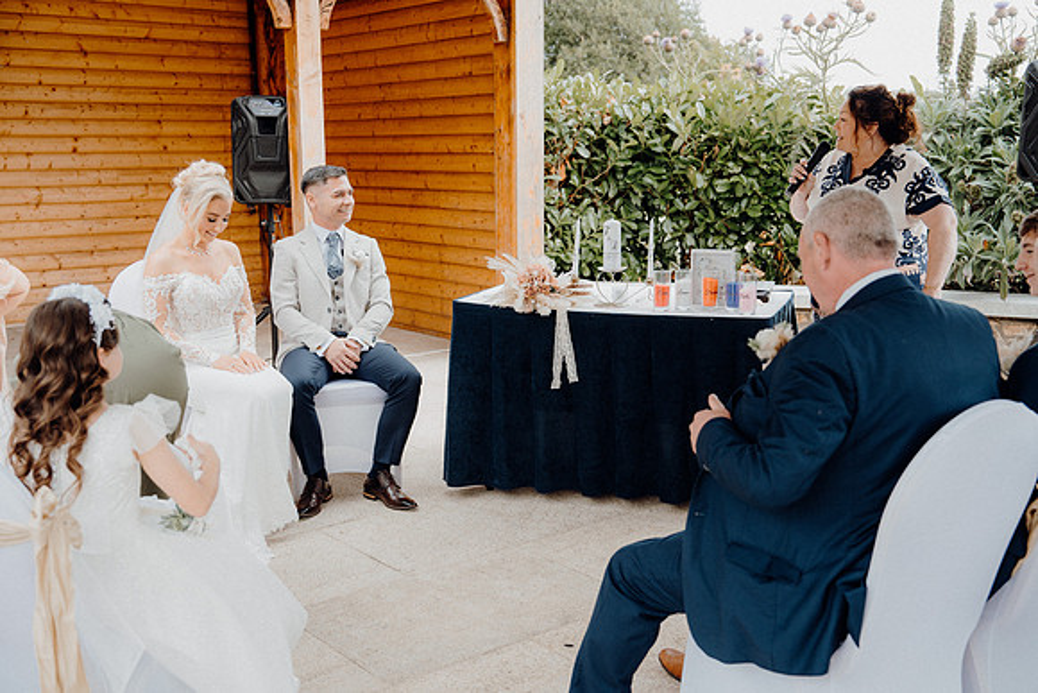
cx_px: 519
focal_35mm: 39
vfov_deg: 34.2
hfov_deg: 49.5
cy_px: 346
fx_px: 1125
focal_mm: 39
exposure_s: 1/200
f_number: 3.5
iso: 125
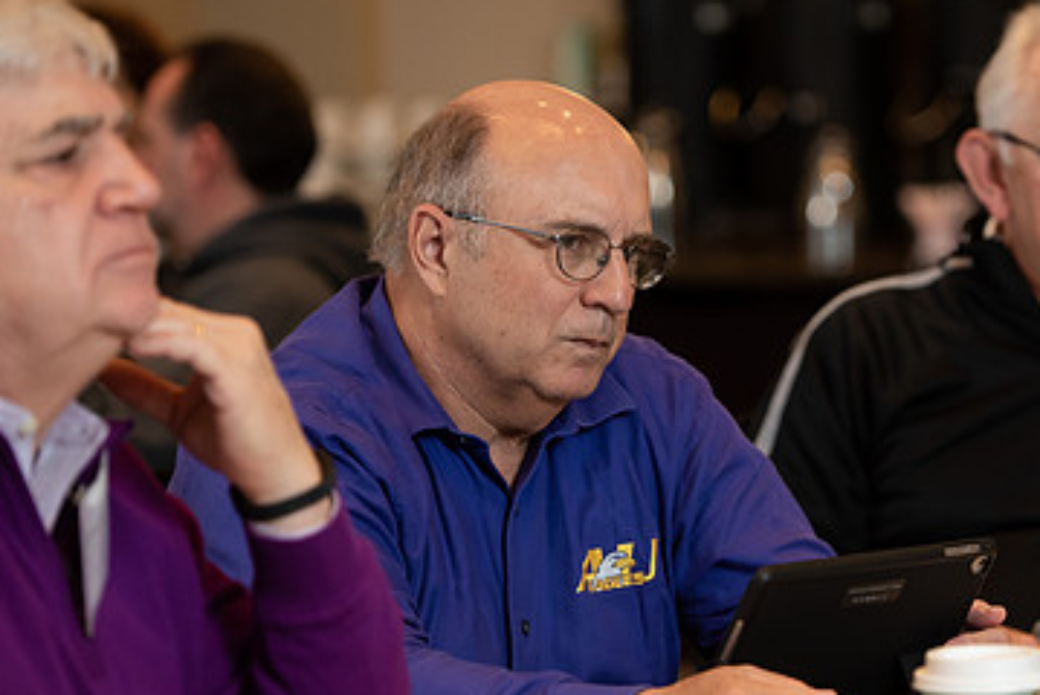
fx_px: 5696
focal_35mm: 197
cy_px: 387
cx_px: 727
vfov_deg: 7.0
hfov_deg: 10.4
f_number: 3.2
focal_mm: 122
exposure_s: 1/160
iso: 1000
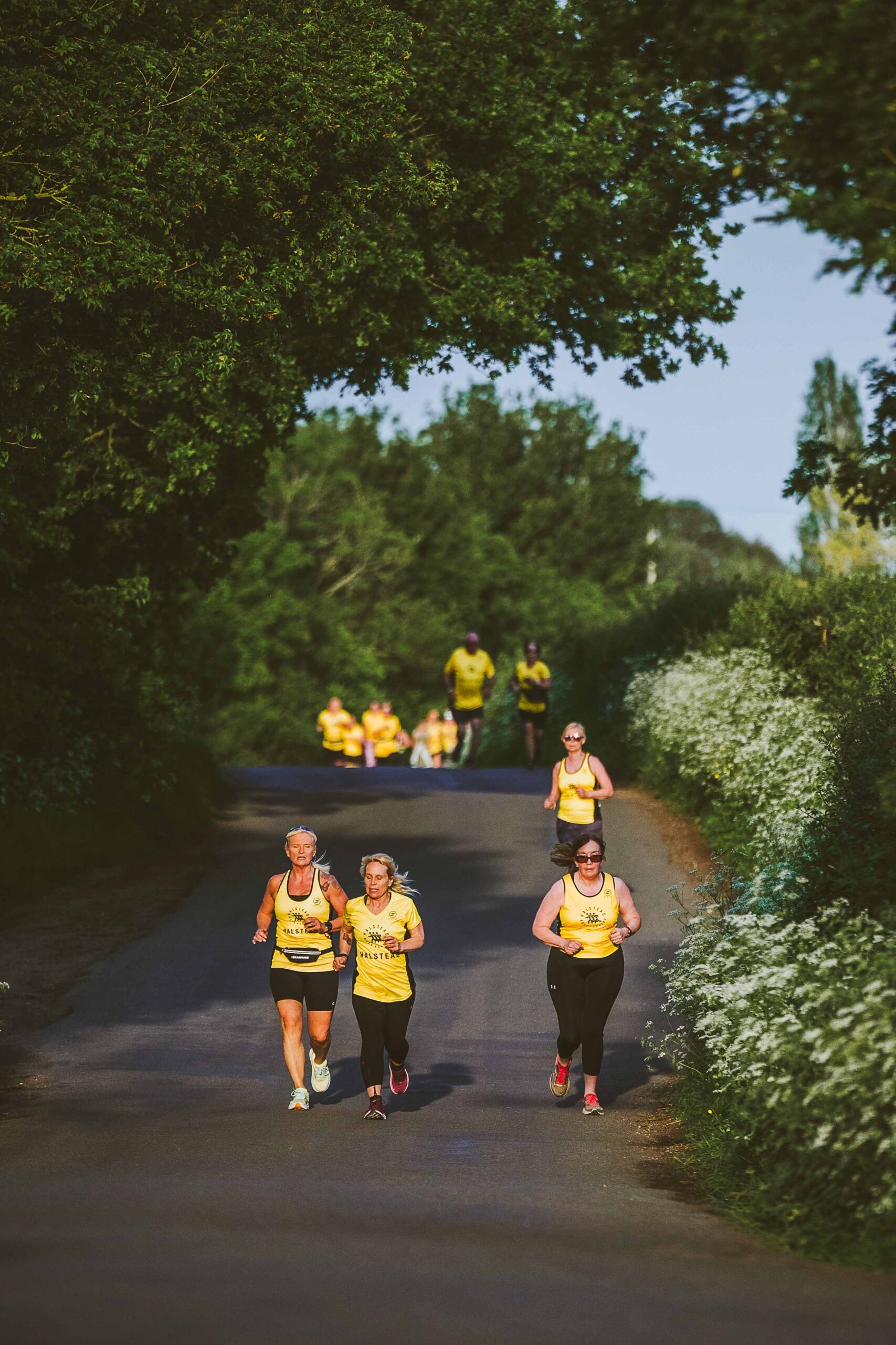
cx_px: 448
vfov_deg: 6.9
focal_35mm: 300
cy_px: 672
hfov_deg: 4.6
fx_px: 11198
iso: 500
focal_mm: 200
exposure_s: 1/5000
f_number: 2.8
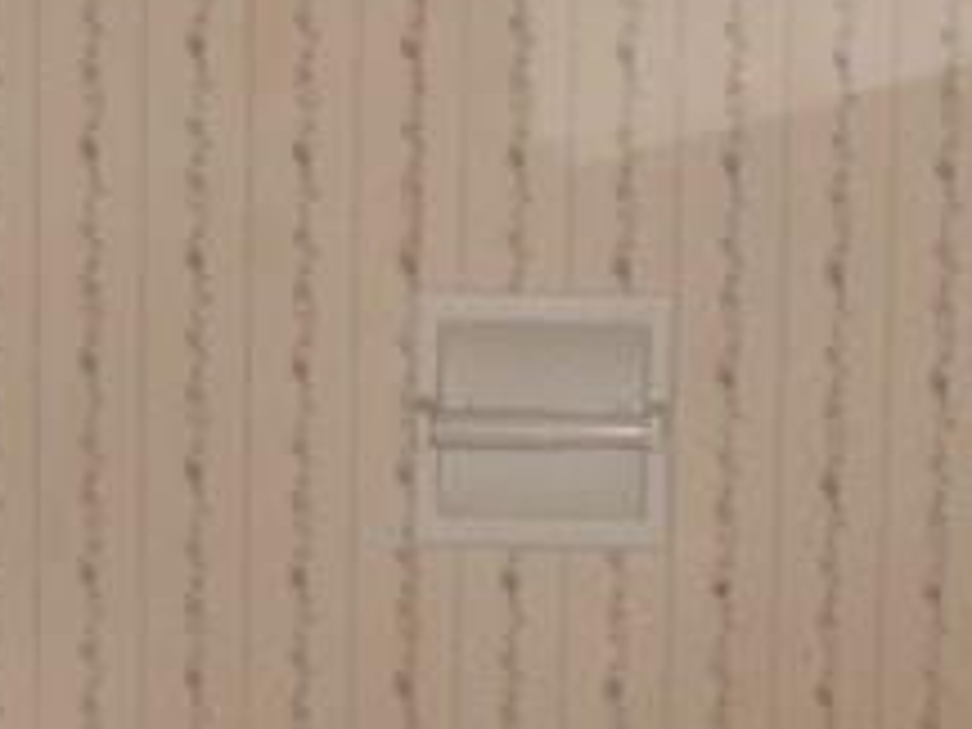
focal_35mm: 180
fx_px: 5054
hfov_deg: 10.9
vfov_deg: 8.2
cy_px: 166
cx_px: 796
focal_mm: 6.2
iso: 200
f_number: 2.7
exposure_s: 1/40
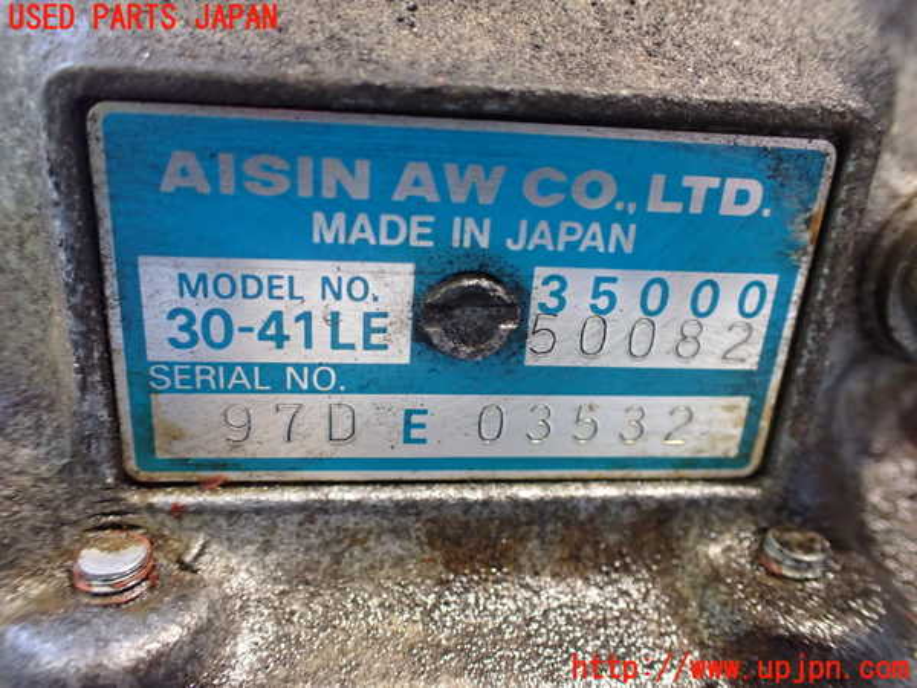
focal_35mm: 30
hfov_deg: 60.0
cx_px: 458
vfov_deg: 46.8
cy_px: 344
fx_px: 795
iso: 800
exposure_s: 1/40
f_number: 2.3
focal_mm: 5.4
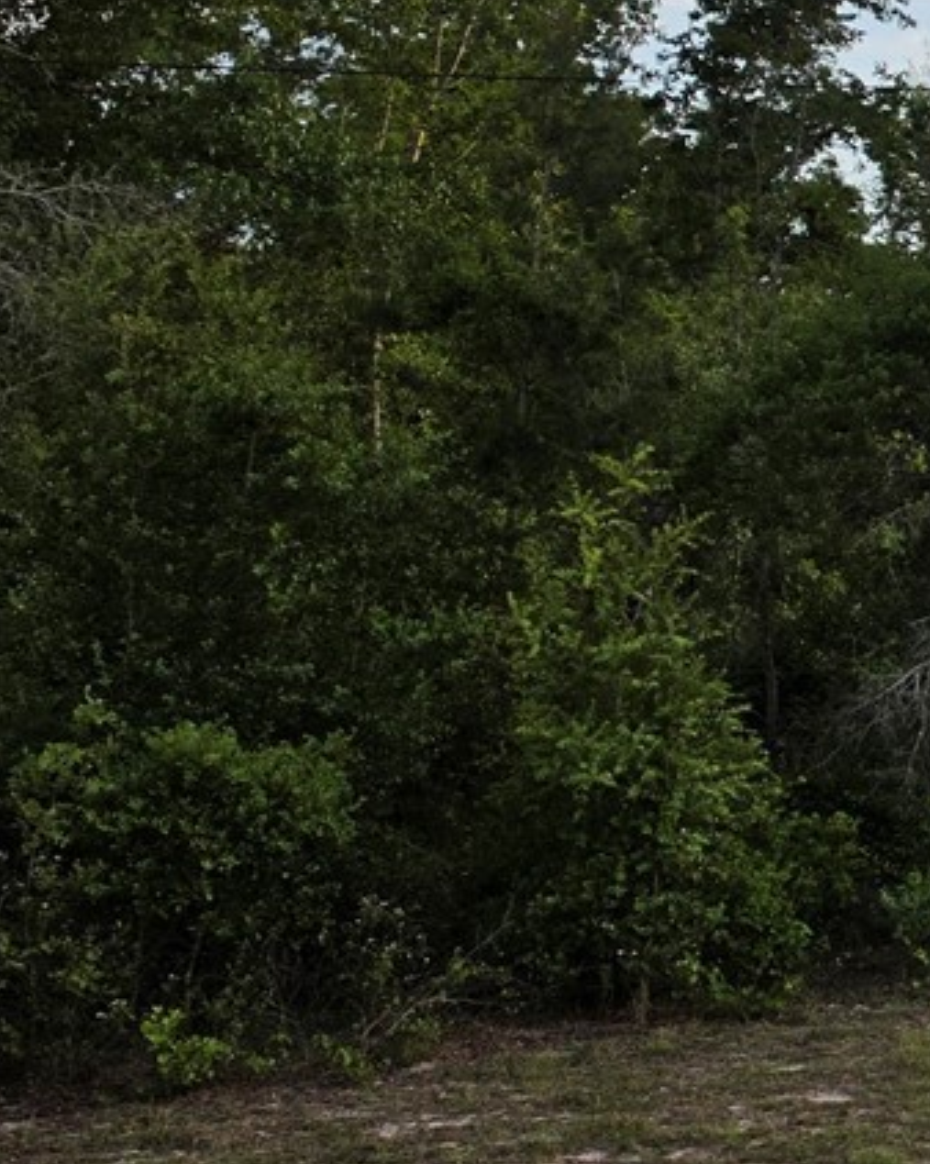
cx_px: 2149
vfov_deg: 22.4
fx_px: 2927
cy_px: 449
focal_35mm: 85
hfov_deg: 13.7
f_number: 1.4
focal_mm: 6.5
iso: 64
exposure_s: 1/2066
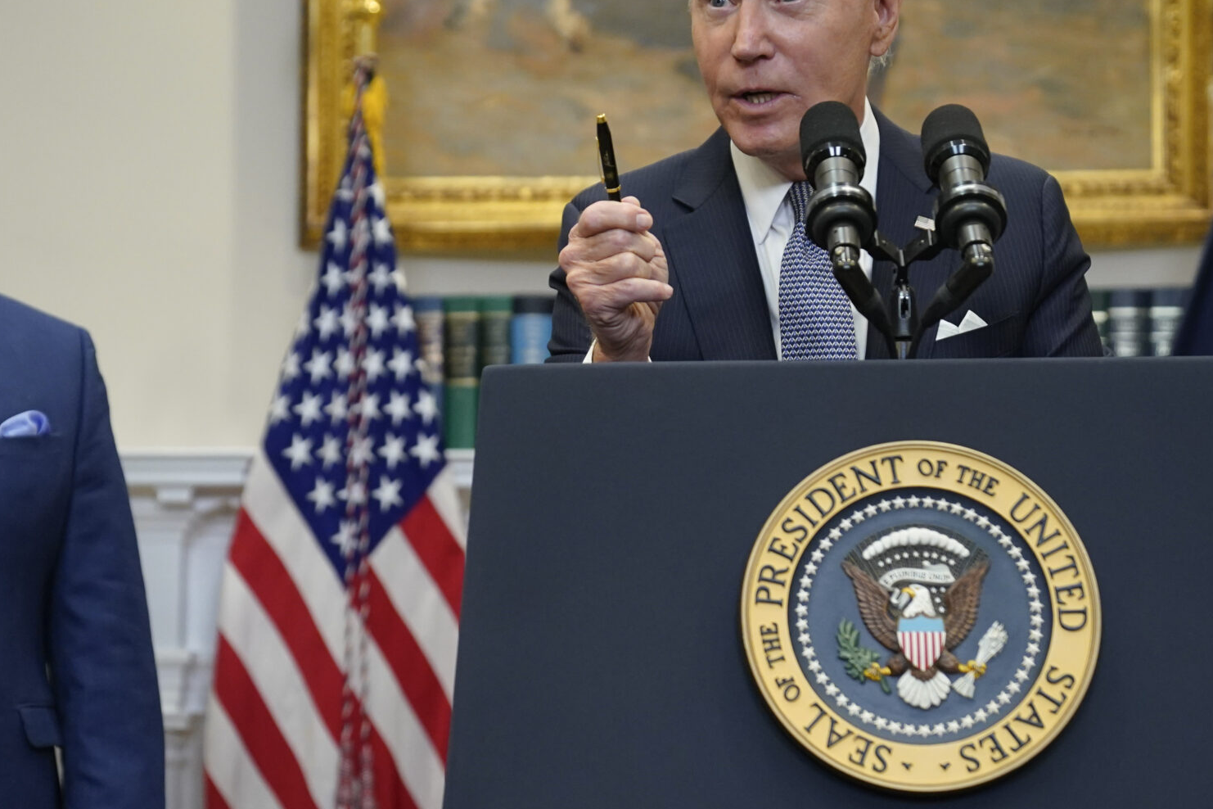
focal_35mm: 95
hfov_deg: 21.4
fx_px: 3201
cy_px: 433
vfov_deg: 14.4
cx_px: 429
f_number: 2.8
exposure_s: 1/250
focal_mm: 55
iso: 2500
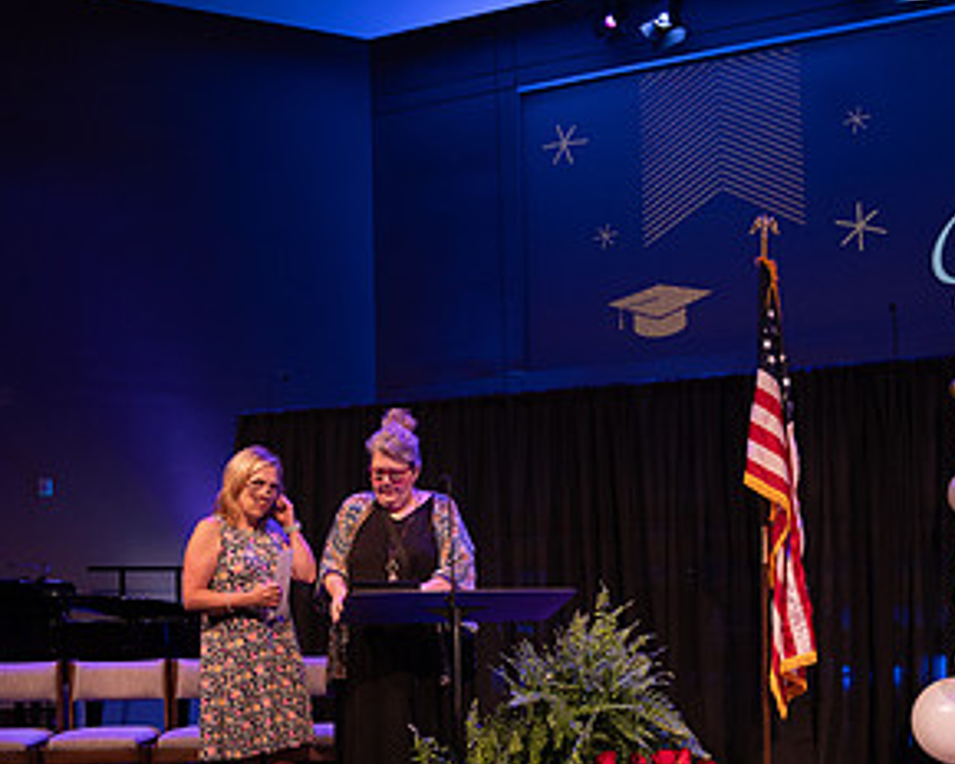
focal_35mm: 45
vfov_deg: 32.8
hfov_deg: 41.0
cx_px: 395
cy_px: 571
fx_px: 1272
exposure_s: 1/200
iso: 1250
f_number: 4
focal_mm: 24
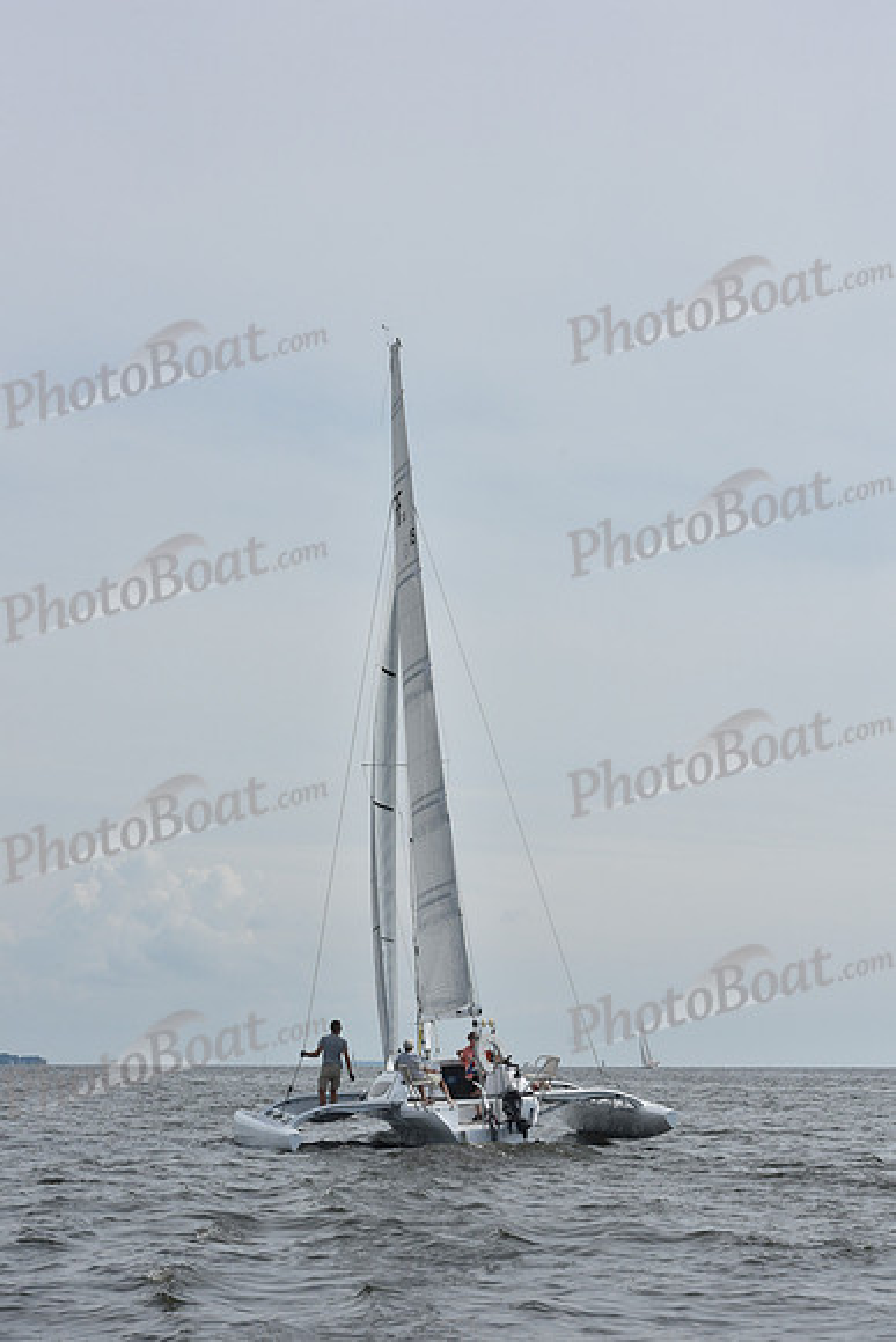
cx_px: 448
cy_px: 671
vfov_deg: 26.0
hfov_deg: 17.5
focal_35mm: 78
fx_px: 2910
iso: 320
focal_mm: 78
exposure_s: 1/1250
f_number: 10
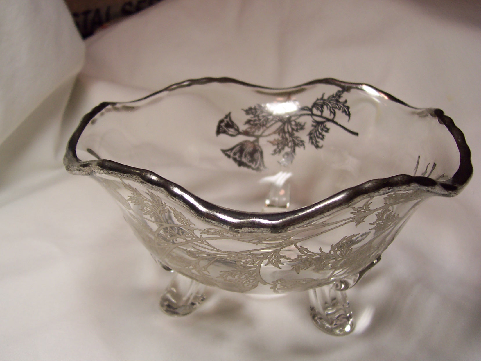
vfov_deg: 38.7
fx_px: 514
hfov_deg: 50.1
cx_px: 240
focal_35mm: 37
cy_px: 180
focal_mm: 5.6
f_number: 2.8
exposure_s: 1/60
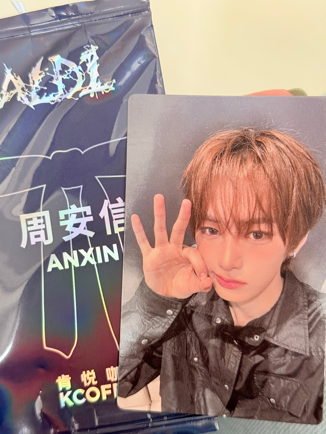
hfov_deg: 30.3
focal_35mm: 48
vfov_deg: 39.7
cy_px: 217
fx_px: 603
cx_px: 163
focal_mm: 6.76
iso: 200
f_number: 1.78
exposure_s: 1/60
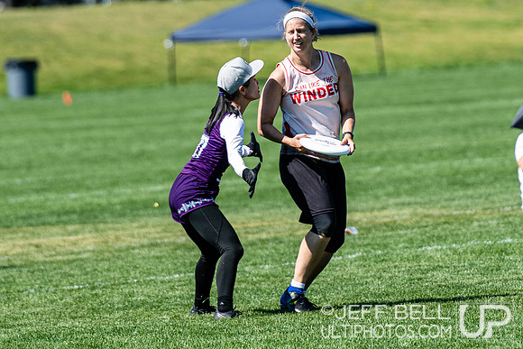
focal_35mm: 598
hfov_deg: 3.4
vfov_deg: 2.3
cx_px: 320
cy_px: 94
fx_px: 8690
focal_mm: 200
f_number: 3.2
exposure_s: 1/1250
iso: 100
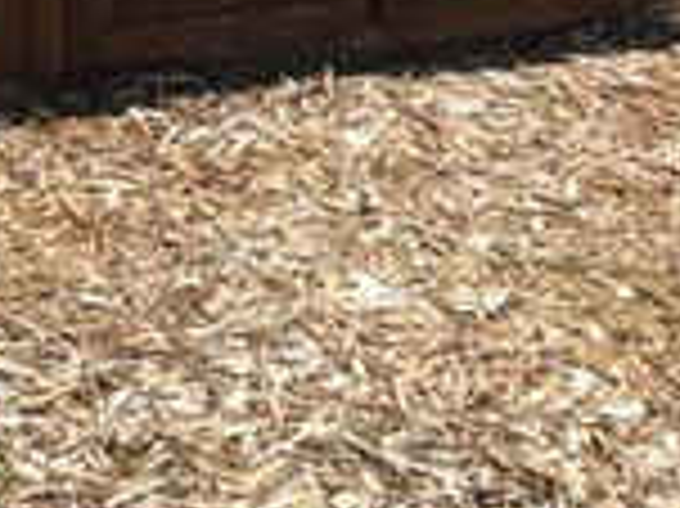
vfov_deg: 13.9
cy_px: -468
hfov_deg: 20.8
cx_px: 59
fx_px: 1806
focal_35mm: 92
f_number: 2.2
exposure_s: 1/1099
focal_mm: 4.15
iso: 25
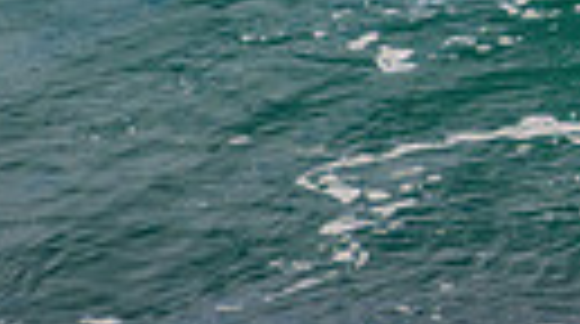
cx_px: 1093
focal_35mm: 4015
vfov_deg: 0.3
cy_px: -227
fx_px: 61633
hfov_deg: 0.5
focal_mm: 850
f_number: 11
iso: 1250
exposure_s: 1/3200
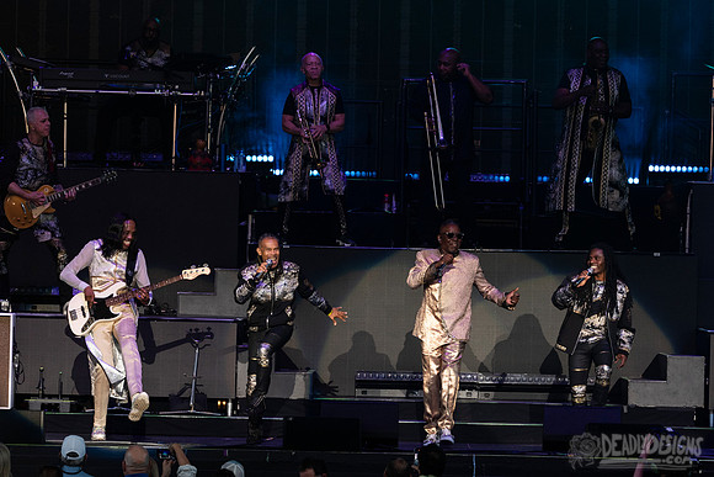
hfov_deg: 7.4
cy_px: 183
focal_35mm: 279
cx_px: 431
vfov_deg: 4.9
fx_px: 5527
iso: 1000
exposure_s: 1/500
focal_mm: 220
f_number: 5.3
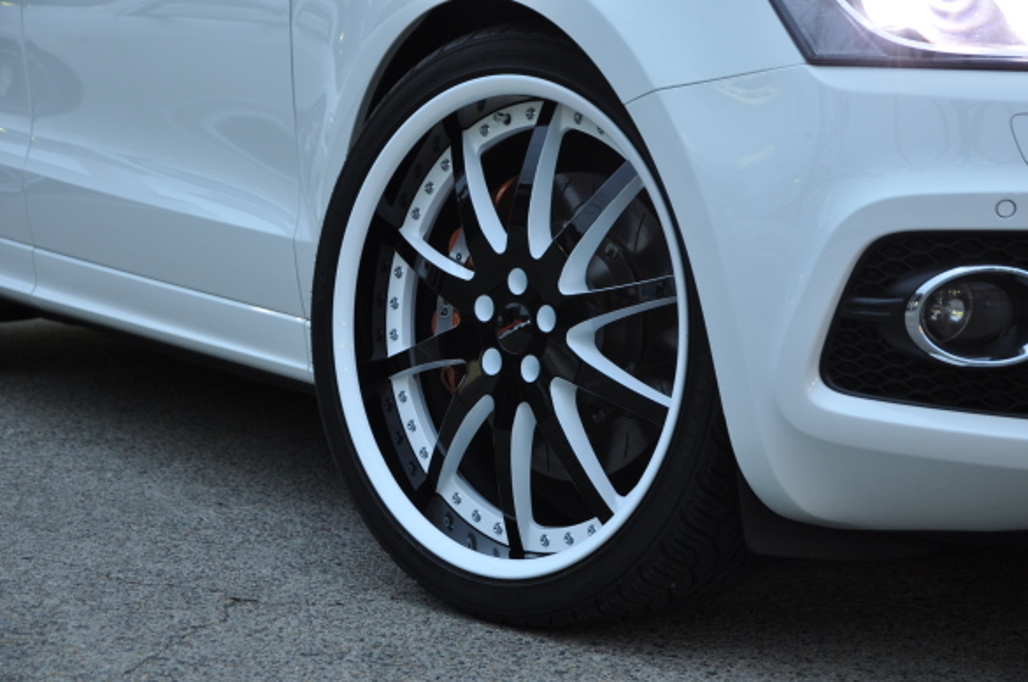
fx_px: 2481
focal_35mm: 87
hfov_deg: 23.4
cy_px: 341
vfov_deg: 15.7
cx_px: 514
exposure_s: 1/15
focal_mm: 58
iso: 500
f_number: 5
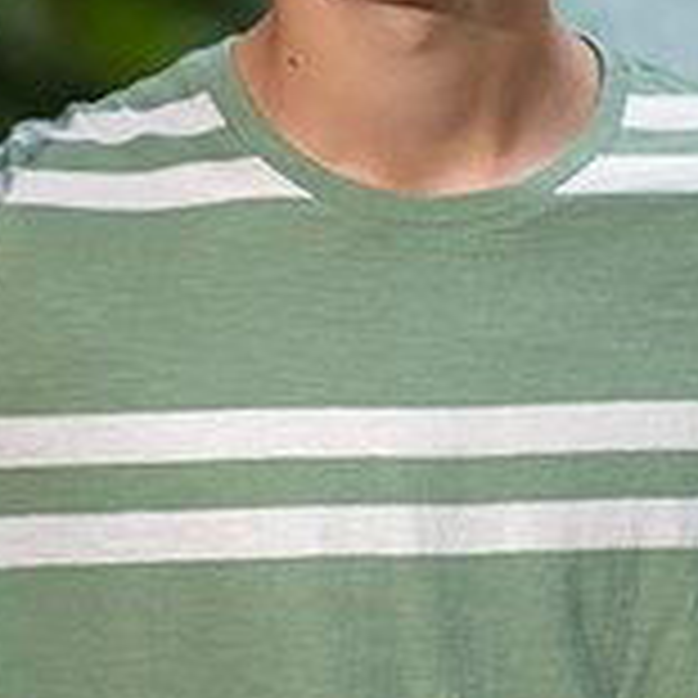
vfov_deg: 3.6
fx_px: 11224
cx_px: 351
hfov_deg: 3.6
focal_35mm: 492
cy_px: 194
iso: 100
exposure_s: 1/125
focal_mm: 200
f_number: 3.5
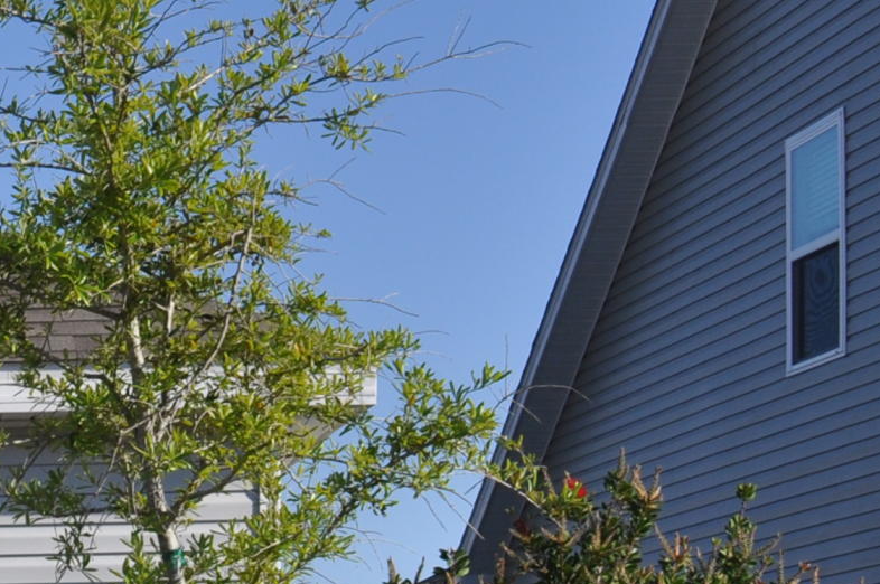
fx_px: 3076
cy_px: 962
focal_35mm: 126
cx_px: -784
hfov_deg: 14.1
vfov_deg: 10.4
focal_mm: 22
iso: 200
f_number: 10
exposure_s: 1/400
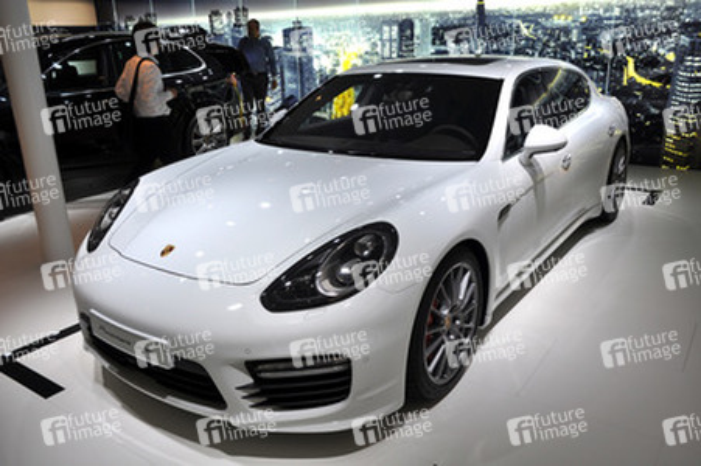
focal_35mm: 30
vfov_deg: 43.5
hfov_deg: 62.0
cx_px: 350
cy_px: 233
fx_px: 584
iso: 220
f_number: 5.6
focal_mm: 20
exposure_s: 1/125
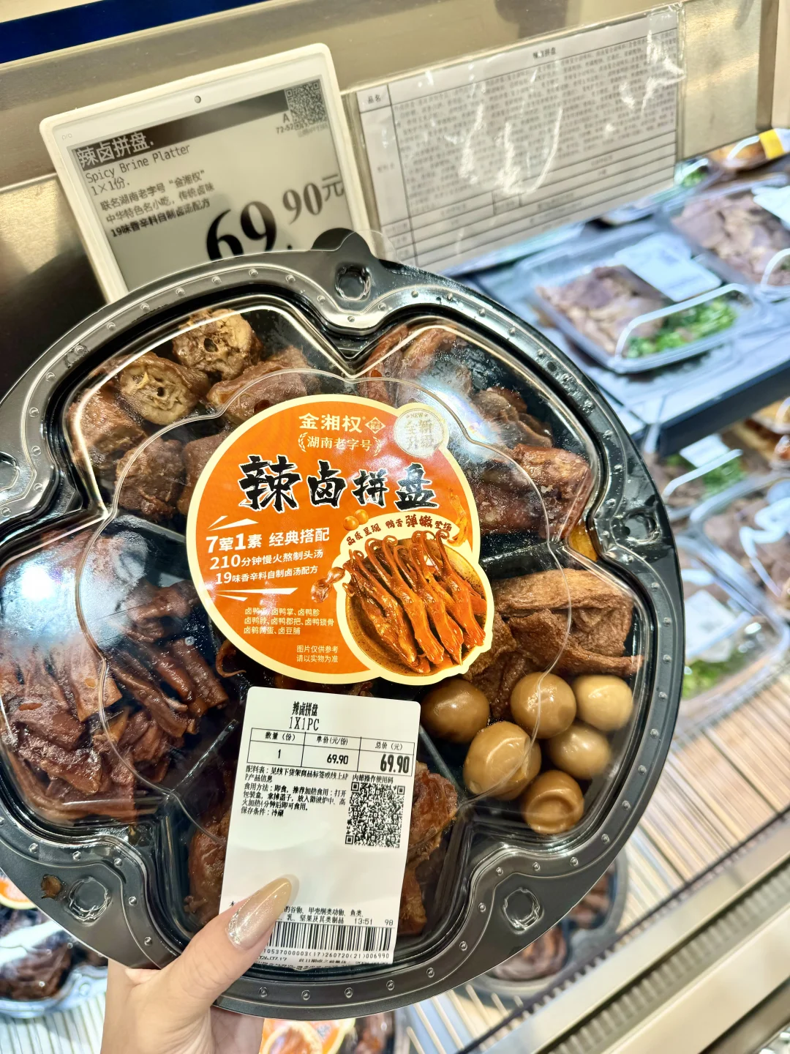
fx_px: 730
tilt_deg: -50.8
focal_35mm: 24
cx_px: 395
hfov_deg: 56.8
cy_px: 527
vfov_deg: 71.6
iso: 64
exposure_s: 1/121
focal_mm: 6.76
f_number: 1.78
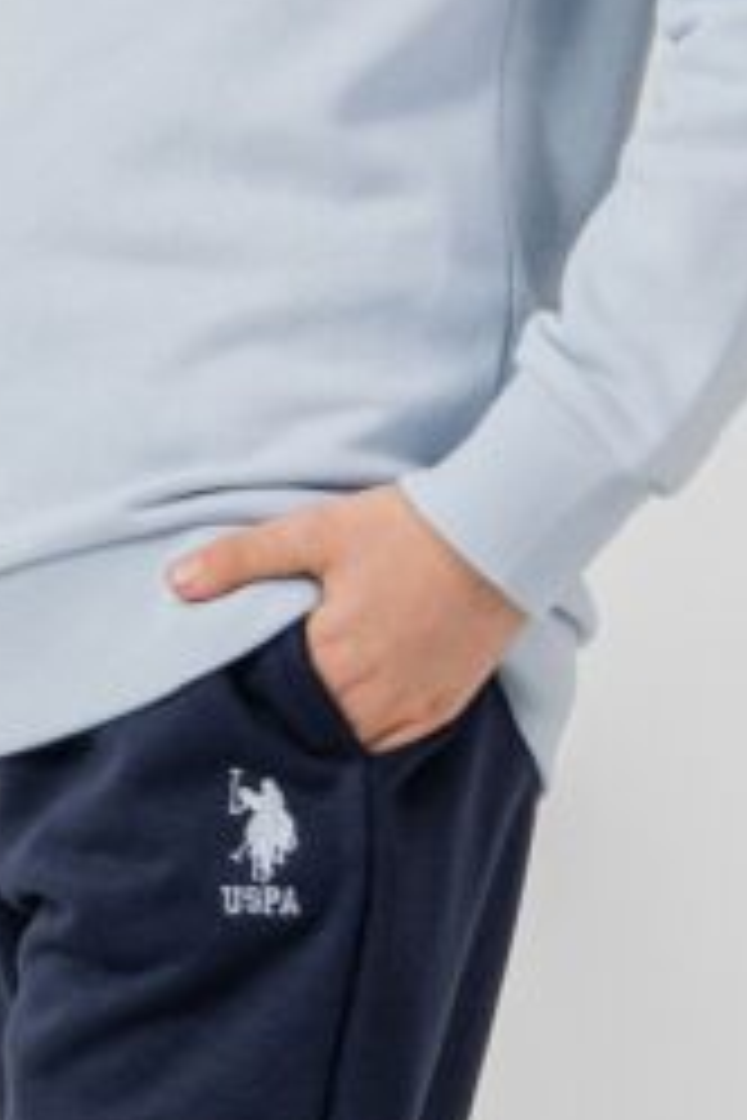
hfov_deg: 1.8
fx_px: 24369
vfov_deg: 2.6
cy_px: 540
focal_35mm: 783
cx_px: 169
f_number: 7.1
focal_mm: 127
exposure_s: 1/160
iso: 200
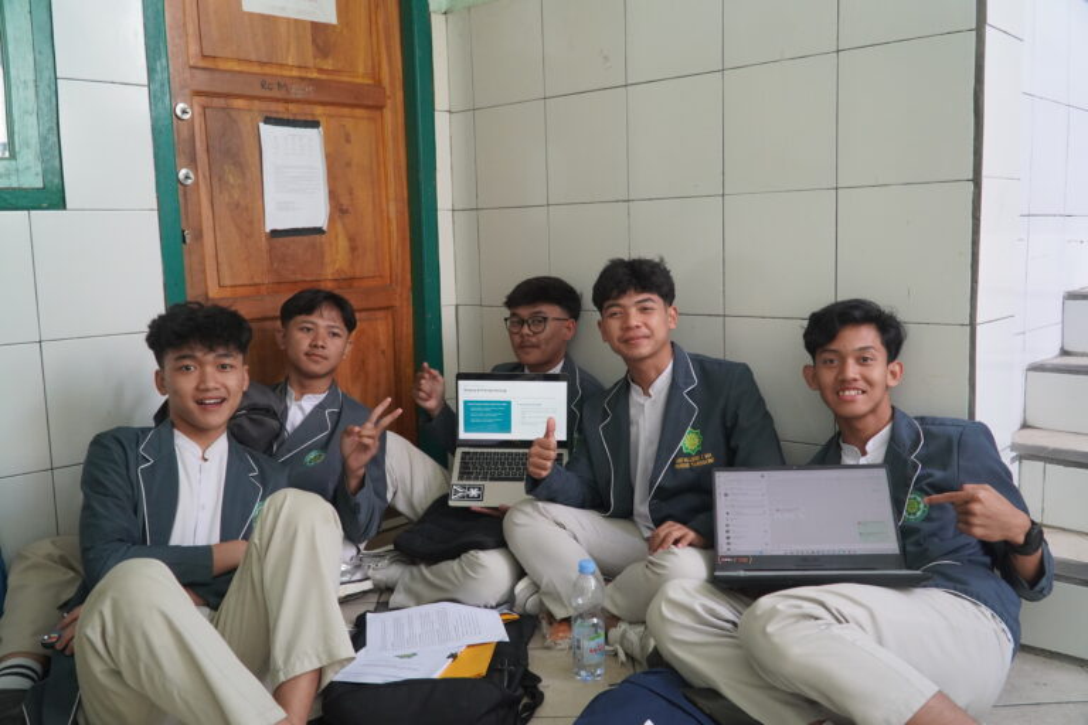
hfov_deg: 61.9
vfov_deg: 43.6
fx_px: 907
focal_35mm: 30
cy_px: 362
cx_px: 544
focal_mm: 20
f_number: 4
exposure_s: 1/160
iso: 1250
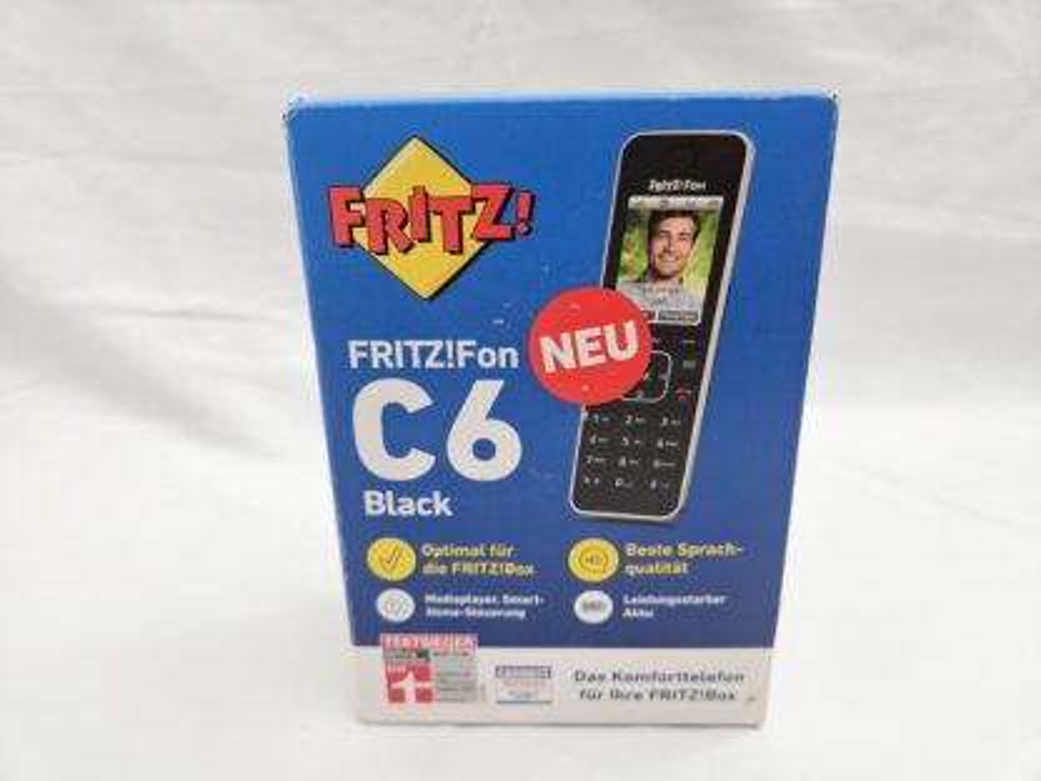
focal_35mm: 23
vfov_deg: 58.9
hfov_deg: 73.9
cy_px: 390
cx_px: 520
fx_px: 692
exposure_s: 1/100
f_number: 1.8
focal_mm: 5.4
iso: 40
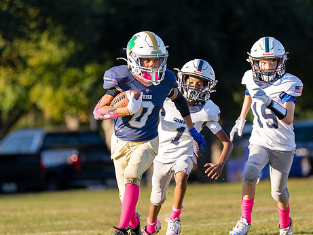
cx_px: 163
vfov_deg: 3.4
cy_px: 148
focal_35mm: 434
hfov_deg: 4.6
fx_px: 3925
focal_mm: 200
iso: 200
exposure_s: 1/2000
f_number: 2.8
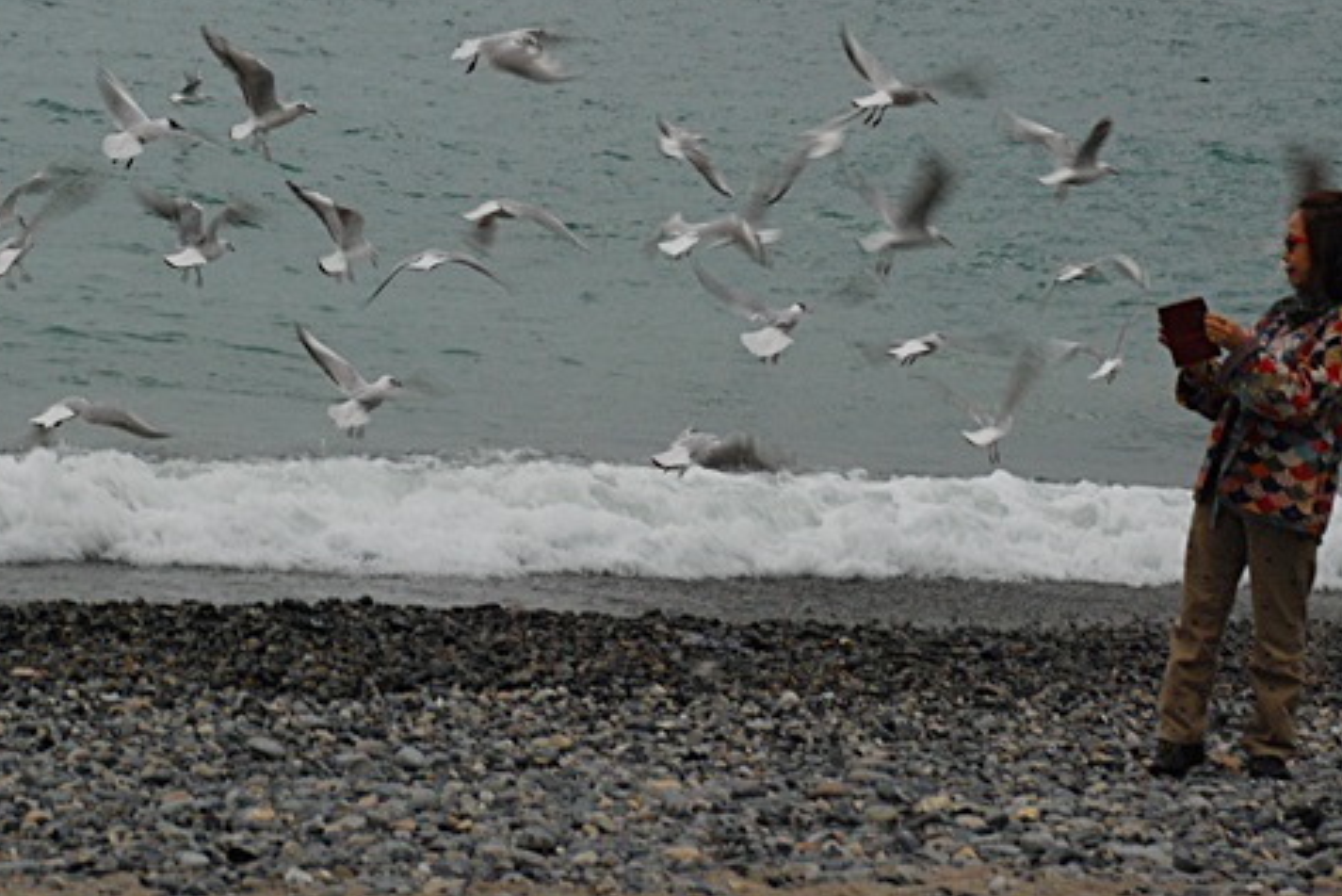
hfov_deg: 12.3
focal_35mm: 167
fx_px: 6227
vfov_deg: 8.2
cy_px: 175
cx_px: 636
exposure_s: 1/50
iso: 400
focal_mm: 66
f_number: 6.3
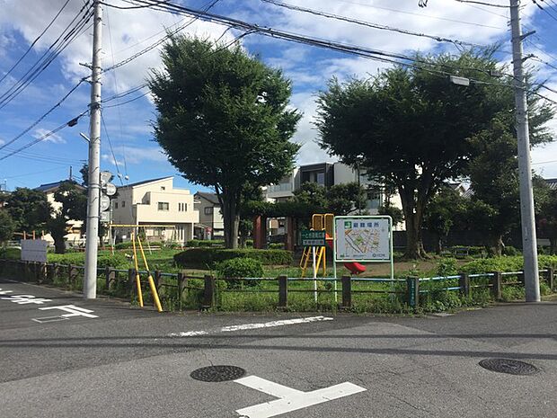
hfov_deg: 61.7
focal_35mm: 29
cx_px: 278
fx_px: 467
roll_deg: -0.8
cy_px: 209
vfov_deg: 48.2
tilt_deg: +2.6
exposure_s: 1/1980
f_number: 2.2
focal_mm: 4.15
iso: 32
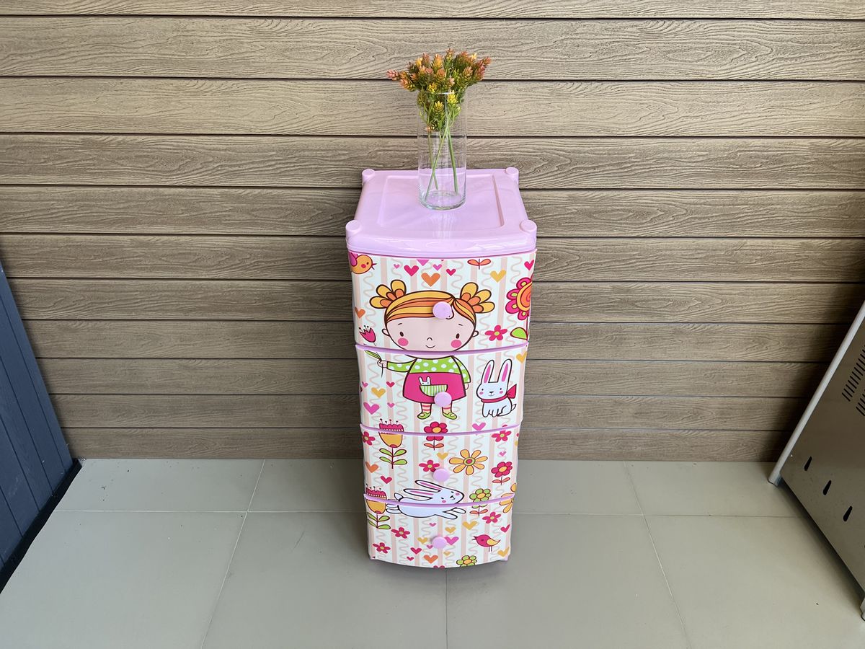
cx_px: 432
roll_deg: -0.6
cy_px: 324
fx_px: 650
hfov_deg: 67.3
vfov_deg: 53.1
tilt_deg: -29.8
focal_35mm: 26
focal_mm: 5.7
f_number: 1.5
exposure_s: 1/107
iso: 125
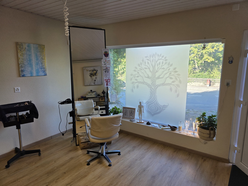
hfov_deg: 73.9
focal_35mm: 23
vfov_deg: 58.9
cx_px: 124
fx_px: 165
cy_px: 93
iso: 50
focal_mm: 6.3
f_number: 1.7
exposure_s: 1/180
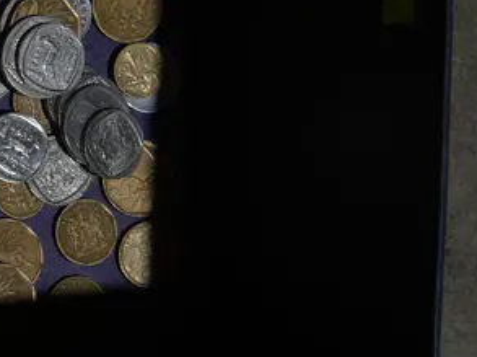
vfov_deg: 12.4
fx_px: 1638
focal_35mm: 119
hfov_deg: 14.8
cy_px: 178
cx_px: -337
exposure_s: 1/125
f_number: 4.5
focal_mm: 17
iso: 200
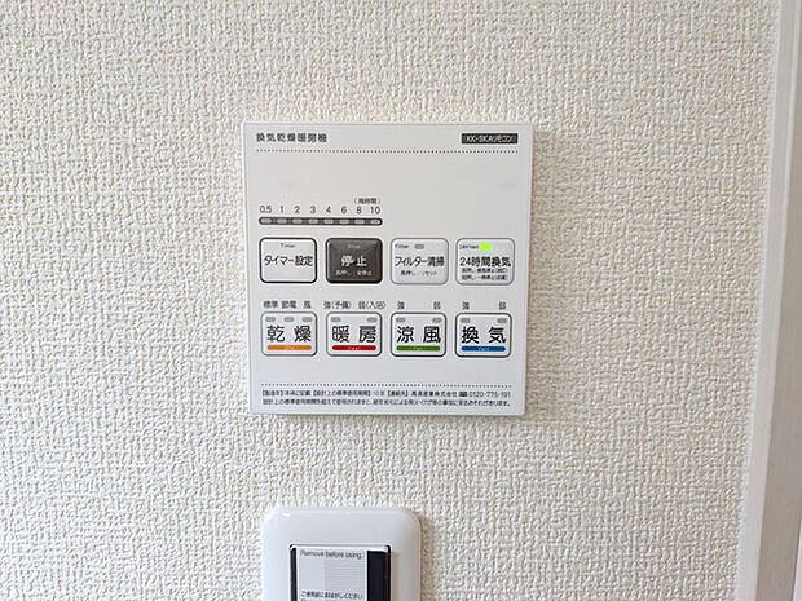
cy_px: 300
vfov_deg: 56.8
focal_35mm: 24
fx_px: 556
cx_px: 401
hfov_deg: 71.6
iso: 90
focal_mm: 4.53
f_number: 1.7
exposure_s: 1/60
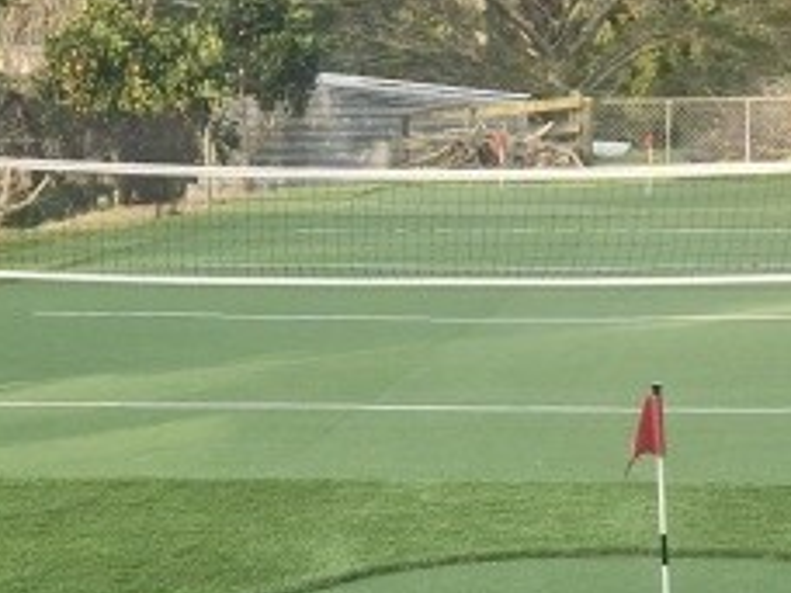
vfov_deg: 13.7
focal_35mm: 104
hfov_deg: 18.9
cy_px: 754
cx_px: 390
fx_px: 2376
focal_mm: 5.54
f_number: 1.8
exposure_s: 1/180
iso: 64
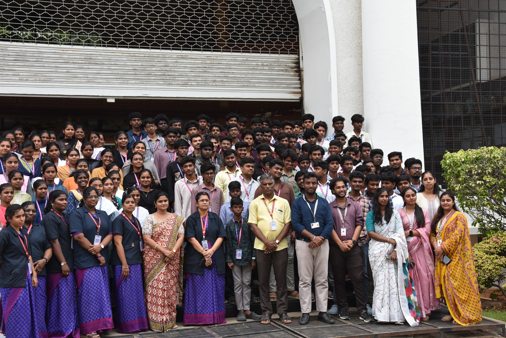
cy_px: 169
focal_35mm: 52
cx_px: 253
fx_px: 738
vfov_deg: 25.8
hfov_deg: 37.8
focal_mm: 35
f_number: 8
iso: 450
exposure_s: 1/500
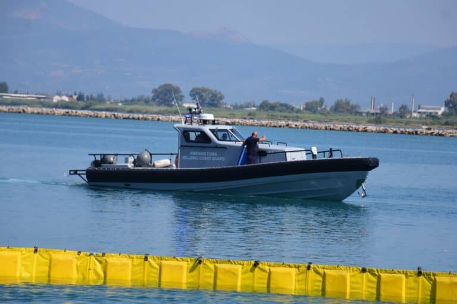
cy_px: 152
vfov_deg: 17.5
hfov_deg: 26.0
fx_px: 990
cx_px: 228
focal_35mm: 78
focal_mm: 52
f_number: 4.8
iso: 800
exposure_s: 1/5000
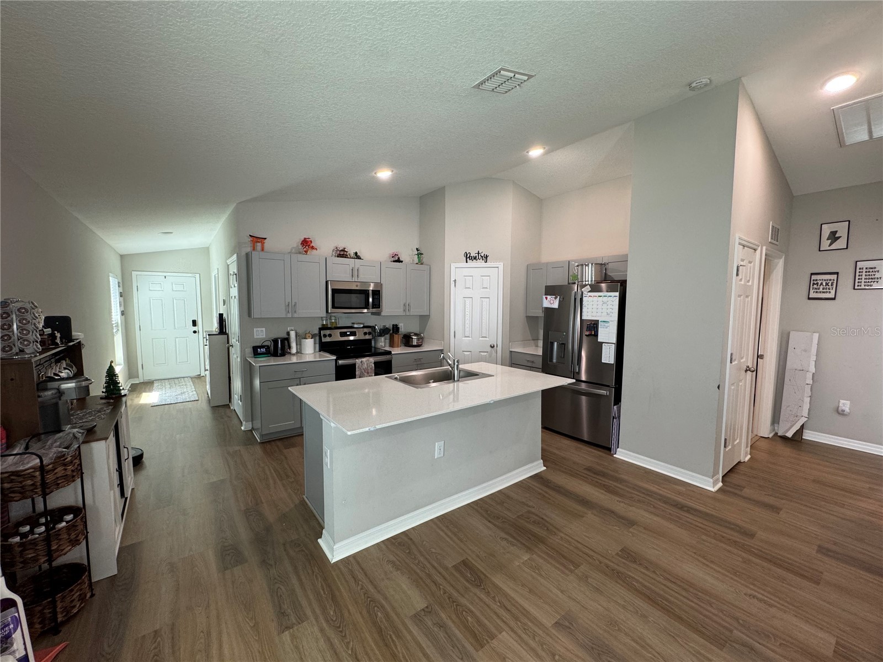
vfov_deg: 85.7
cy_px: 331
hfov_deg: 102.1
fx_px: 357
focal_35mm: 14
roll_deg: -0.5
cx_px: 442
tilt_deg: -5.1
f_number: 2.2
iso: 160
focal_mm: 2.22
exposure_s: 1/60
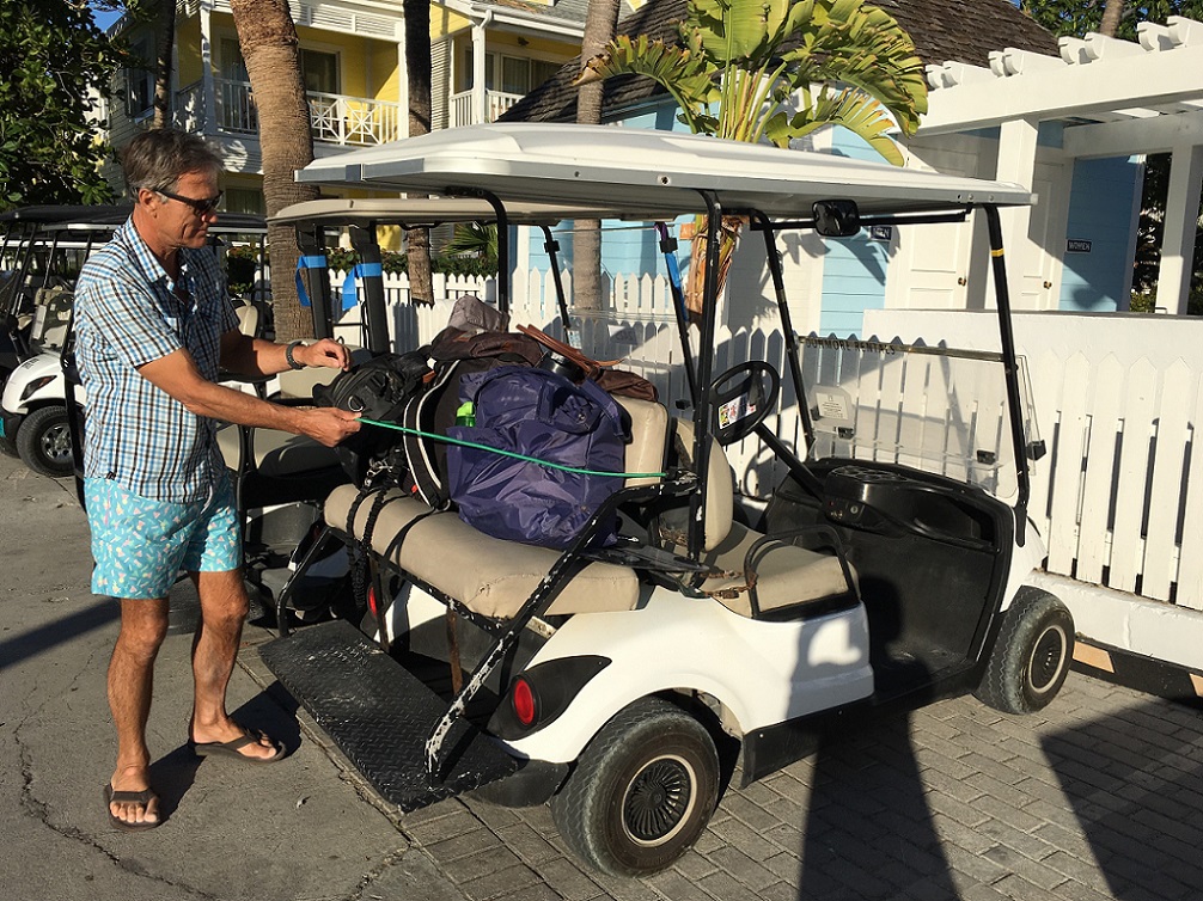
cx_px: 602
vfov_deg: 48.2
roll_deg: -2.3
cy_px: 450
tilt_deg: -7.7
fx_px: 1008
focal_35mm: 29
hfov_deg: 61.7
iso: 25
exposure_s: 1/3497
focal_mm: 4.15
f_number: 2.2
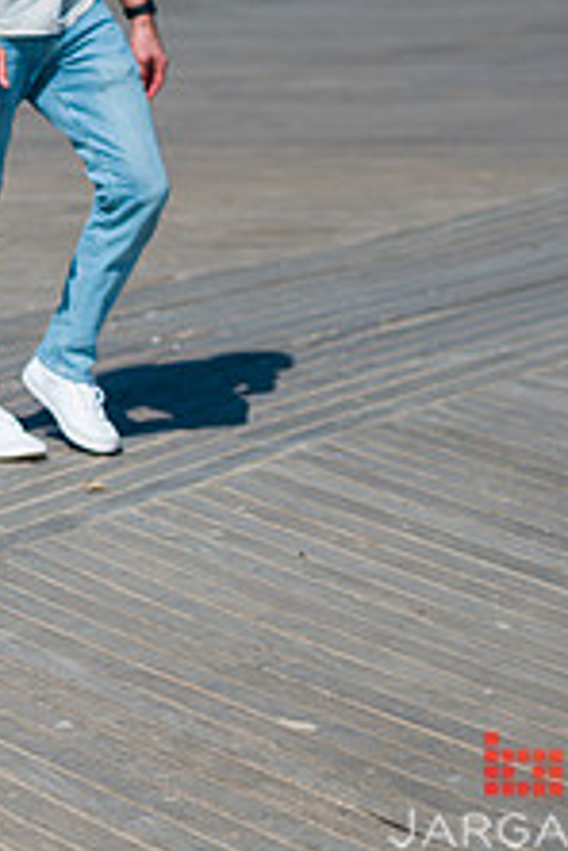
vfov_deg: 9.1
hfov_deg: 6.0
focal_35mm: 225
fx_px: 5325
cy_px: 192
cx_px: -357
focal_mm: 86
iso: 200
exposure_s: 1/6400
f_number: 3.2
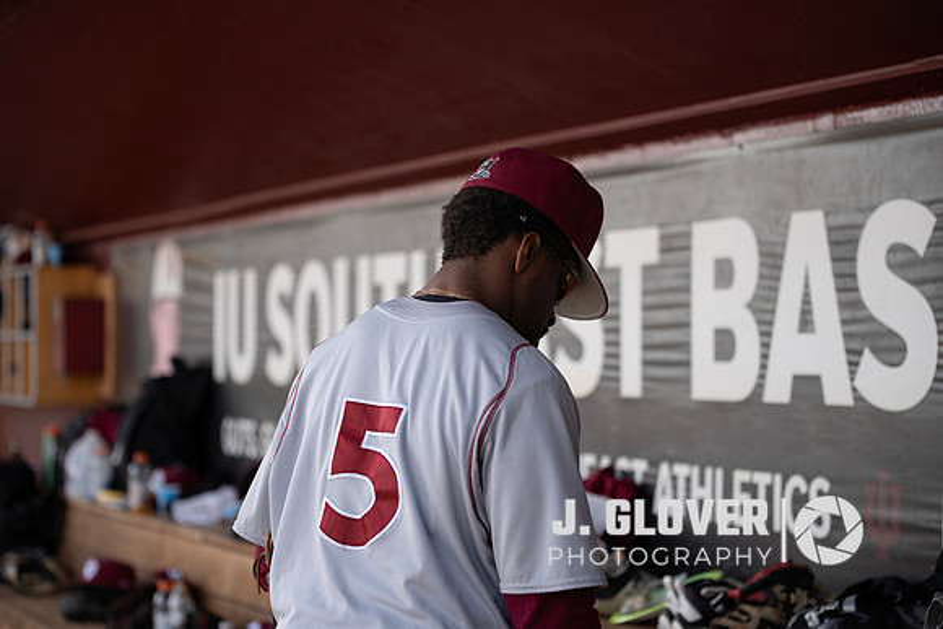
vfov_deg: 15.9
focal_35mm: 86
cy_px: 314
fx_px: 2253
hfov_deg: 23.6
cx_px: 472
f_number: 2.8
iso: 200
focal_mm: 86
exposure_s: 1/400
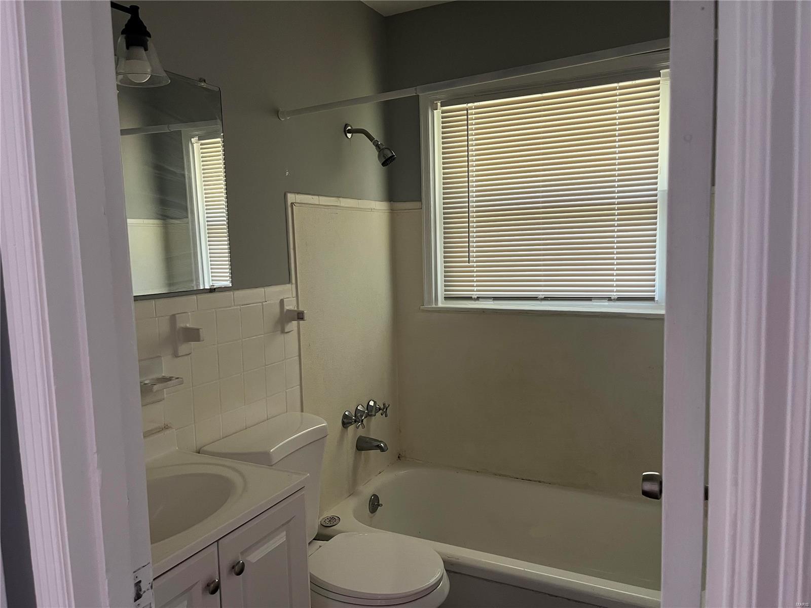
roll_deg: +1.6
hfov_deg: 67.3
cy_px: 304
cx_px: 406
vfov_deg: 53.1
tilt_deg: -5.7
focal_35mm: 26
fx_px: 609
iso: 160
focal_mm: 5.1
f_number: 1.6
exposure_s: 1/60
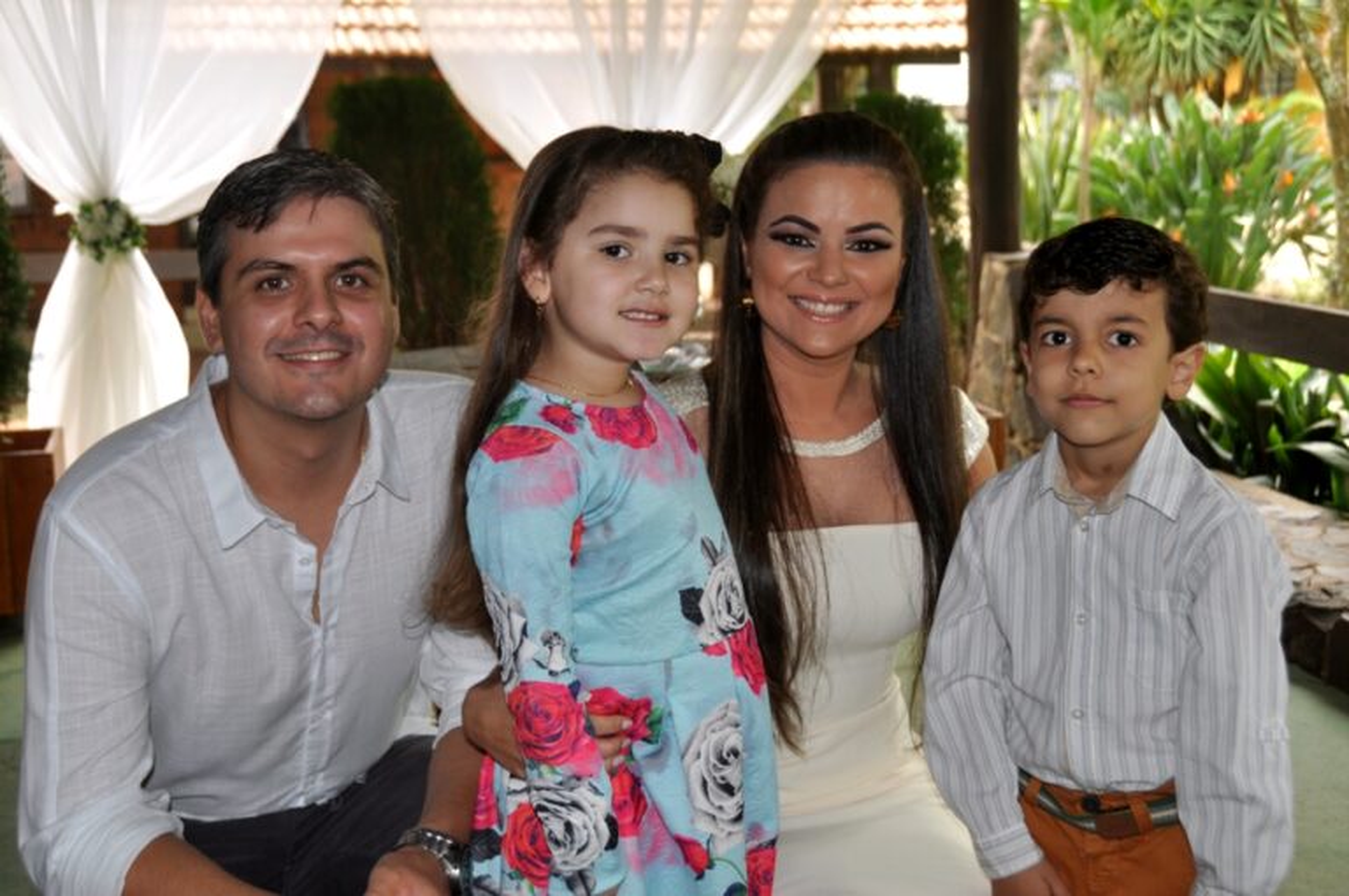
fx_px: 1796
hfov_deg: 41.2
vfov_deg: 28.0
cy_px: 448
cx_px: 674
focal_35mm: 48
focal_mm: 32
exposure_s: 1/60
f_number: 4
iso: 200
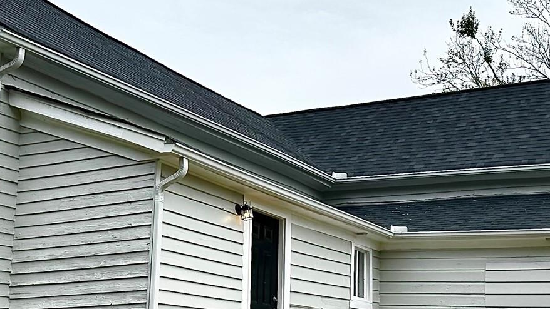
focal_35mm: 61
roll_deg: -1.3
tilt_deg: +6.8
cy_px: 249
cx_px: 215
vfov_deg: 19.5
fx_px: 890
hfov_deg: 34.2
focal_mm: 6.86
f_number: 1.78
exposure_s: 1/2967
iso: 80
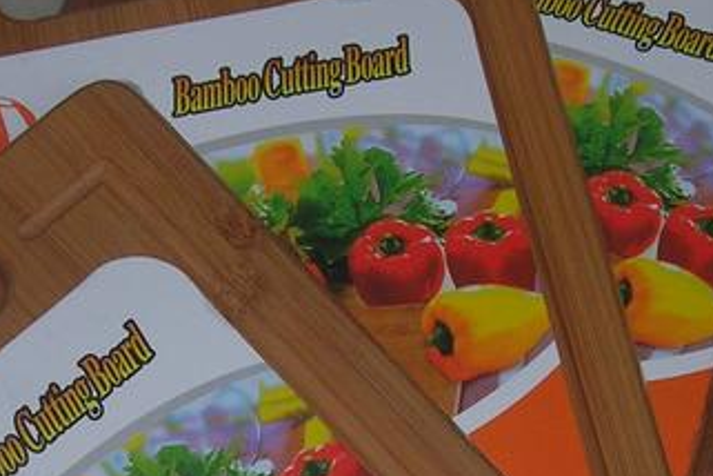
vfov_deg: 10.8
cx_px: 300
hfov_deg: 16.3
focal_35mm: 126
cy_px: 452
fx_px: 2495
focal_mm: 7.8
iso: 64
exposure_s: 1/60.1
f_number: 2.8
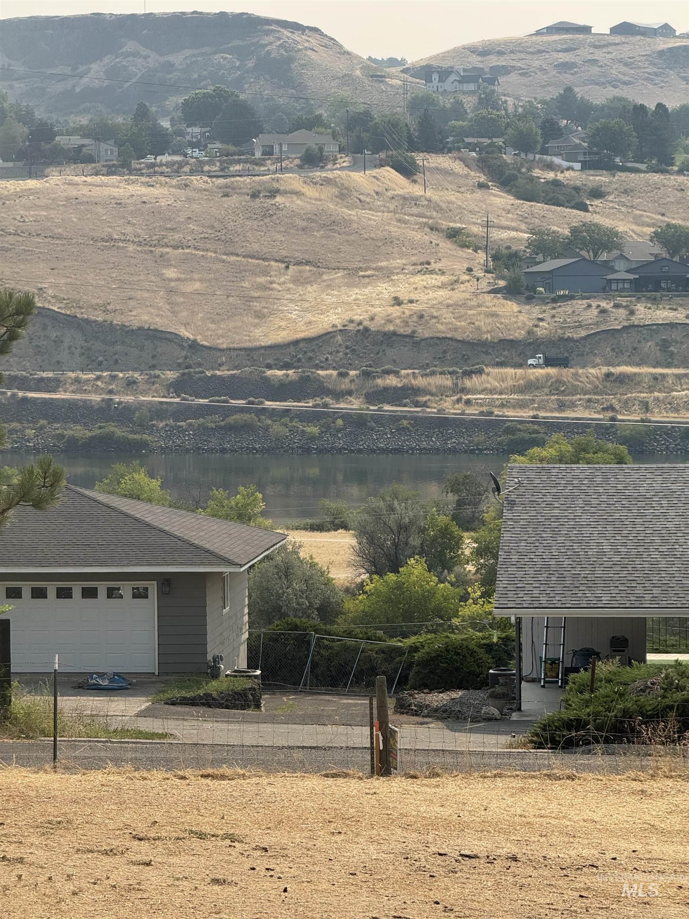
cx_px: 344
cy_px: 460
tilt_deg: -2.2
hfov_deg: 12.3
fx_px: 3185
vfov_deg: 16.4
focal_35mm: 120
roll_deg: +1.0
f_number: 2.8
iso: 50
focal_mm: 15.66
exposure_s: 1/1368
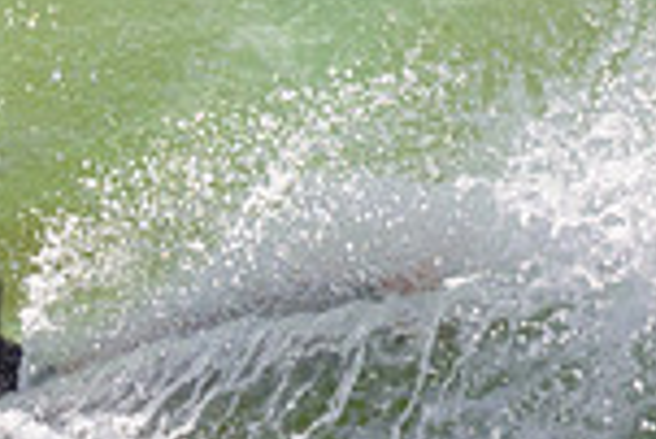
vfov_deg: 0.4
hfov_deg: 0.7
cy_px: 259
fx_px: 56013
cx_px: -456
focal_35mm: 3071
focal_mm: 800
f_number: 11
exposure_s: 1/2000
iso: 640
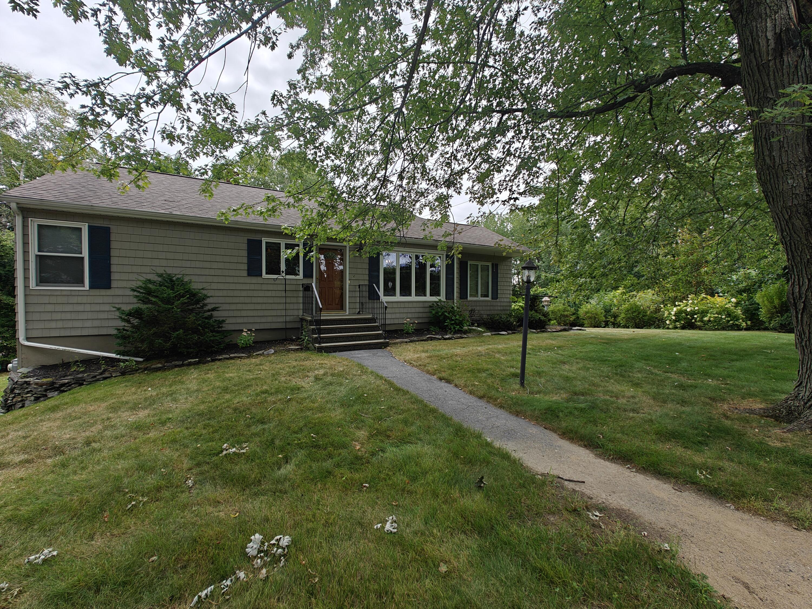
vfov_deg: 85.7
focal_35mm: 14
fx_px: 328
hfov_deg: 102.1
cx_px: 406
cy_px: 304
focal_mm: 2.62
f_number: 2.2
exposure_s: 1/529
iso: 64
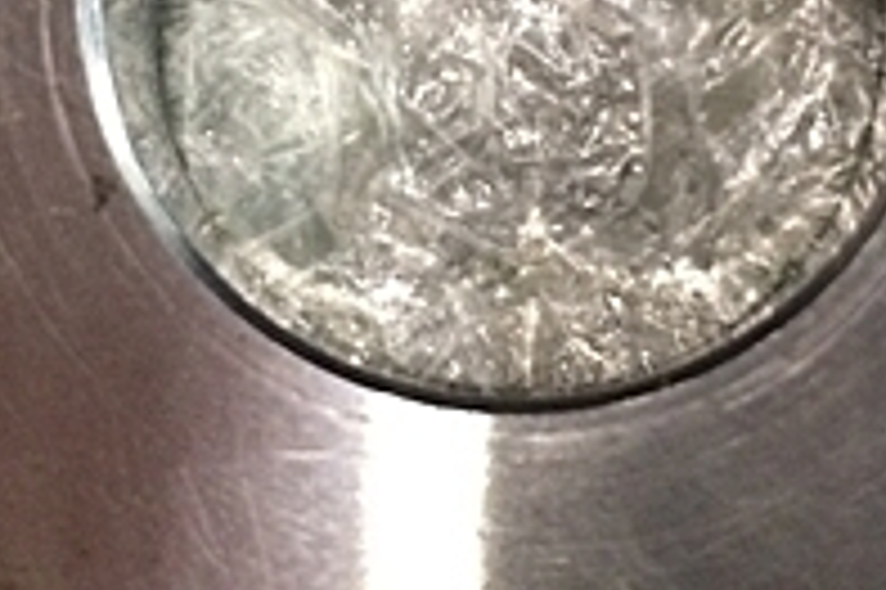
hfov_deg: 20.8
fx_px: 2410
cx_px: 522
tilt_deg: -84.1
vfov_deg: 13.8
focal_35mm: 98
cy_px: 18
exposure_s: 1/30
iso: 320
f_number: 2.2
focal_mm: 4.15
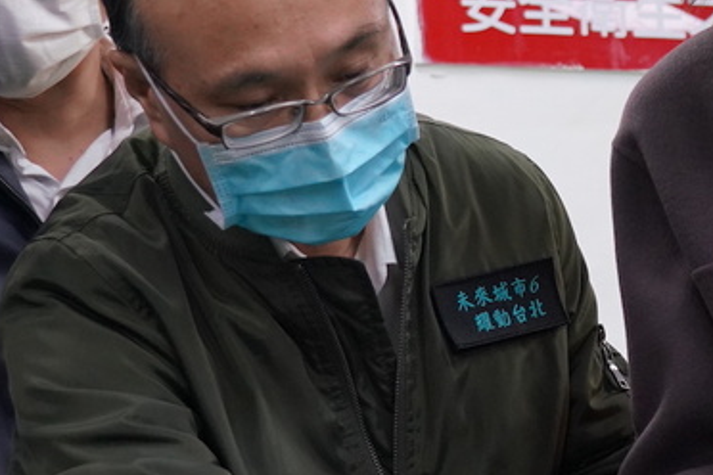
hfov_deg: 15.6
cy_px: 238
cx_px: 738
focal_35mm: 129
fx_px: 2555
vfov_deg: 10.6
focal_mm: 32
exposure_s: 1/160
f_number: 4
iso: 1600
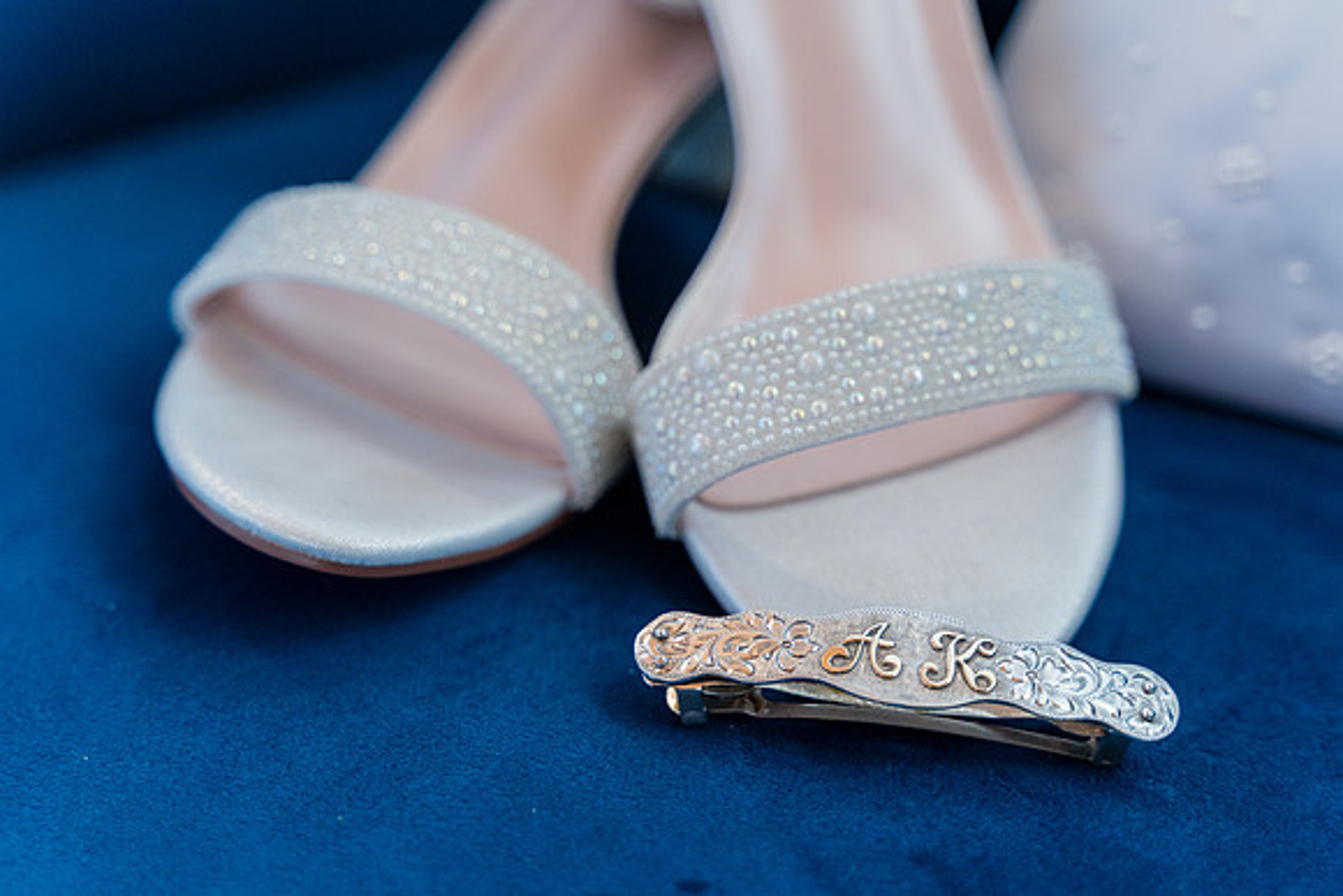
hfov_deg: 34.5
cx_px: 672
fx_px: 2164
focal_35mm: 58
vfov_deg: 23.4
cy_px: 448
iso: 1600
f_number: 2.8
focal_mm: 58
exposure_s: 1/125
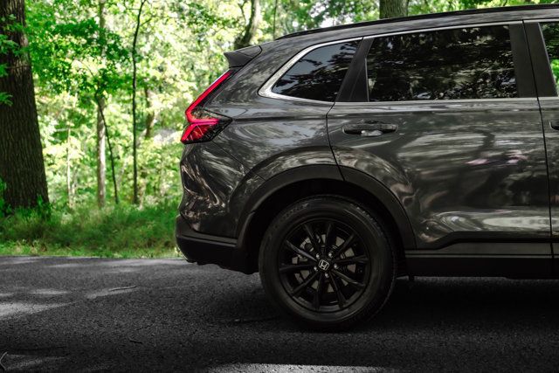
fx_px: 777
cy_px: 186
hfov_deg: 39.6
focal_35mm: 50
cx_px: 280
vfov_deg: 27.0
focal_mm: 50
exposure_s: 1/640
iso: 1250
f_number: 4
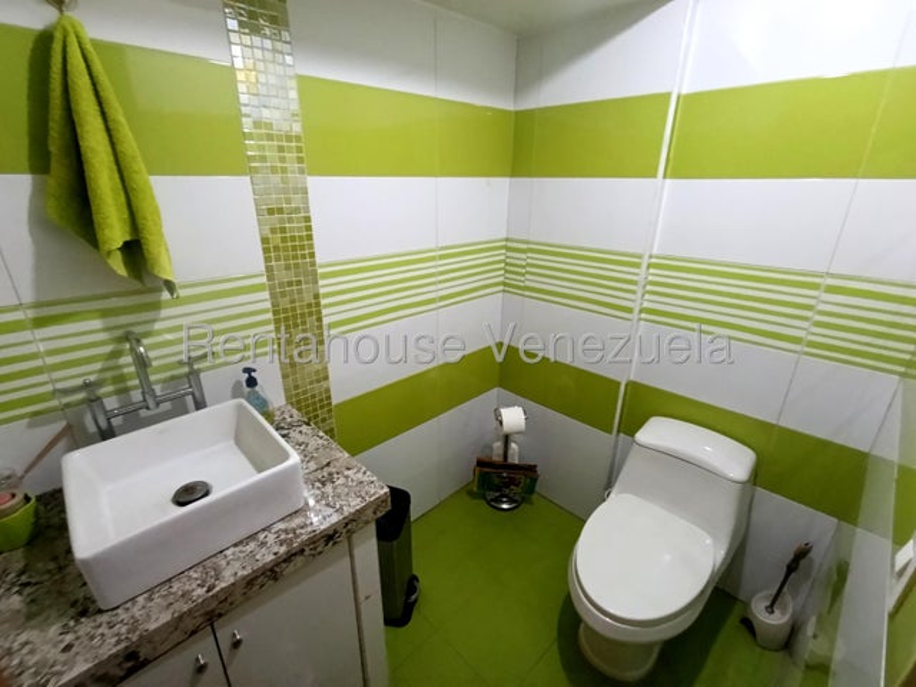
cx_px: 458
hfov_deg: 94.5
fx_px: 423
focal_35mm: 16
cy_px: 344
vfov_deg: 78.1
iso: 800
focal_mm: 1.65
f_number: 2.2
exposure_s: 1/20
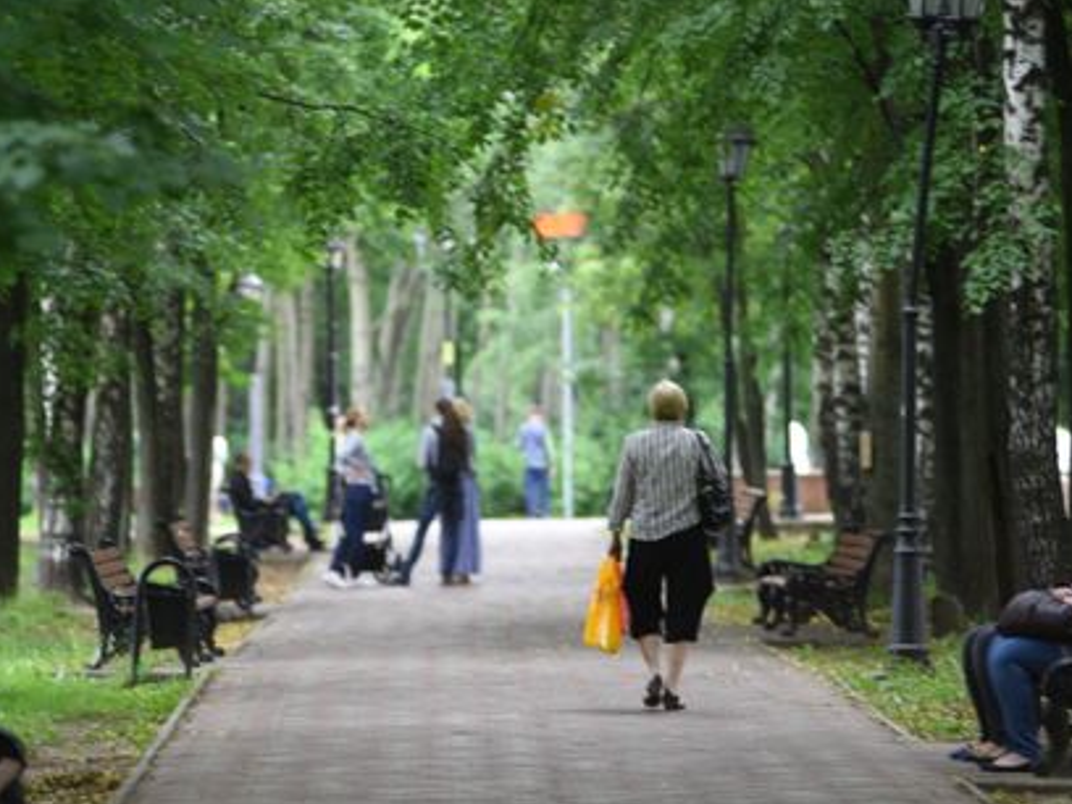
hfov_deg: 7.8
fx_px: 7897
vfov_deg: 5.8
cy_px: 376
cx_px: 381
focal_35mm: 255
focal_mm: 155
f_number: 2.8
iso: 200
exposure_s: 1/80
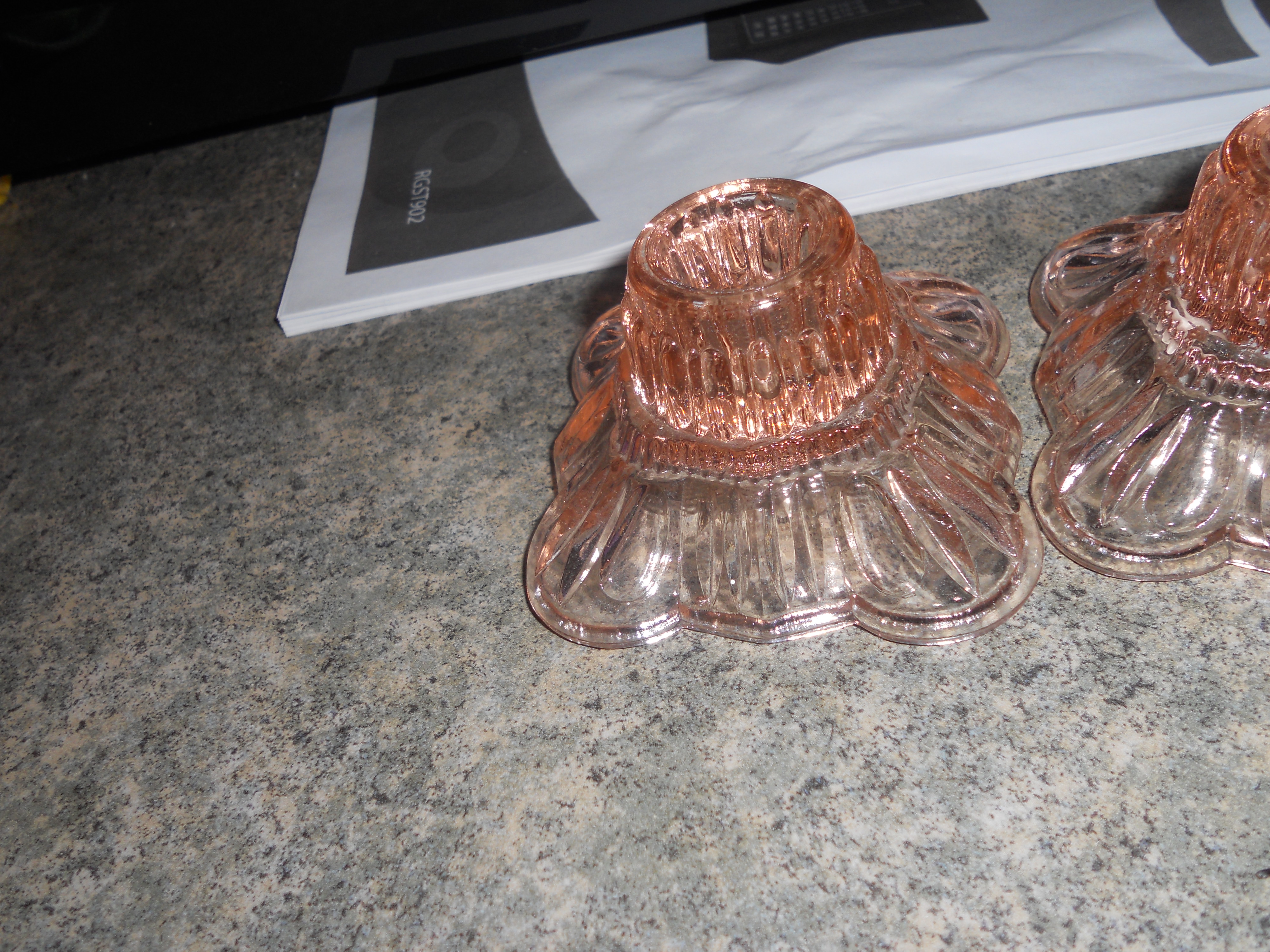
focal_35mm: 32
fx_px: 1174
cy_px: 476
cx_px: 635
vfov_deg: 44.2
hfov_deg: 56.8
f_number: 8.8
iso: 80
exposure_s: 1/25
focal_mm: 5.8
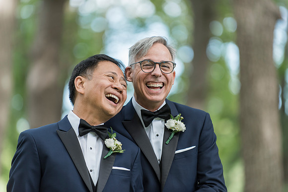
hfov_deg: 10.3
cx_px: 144
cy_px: 96
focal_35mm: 200
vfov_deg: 6.9
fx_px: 1600
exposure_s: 1/500
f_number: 2.8
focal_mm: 200
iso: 400
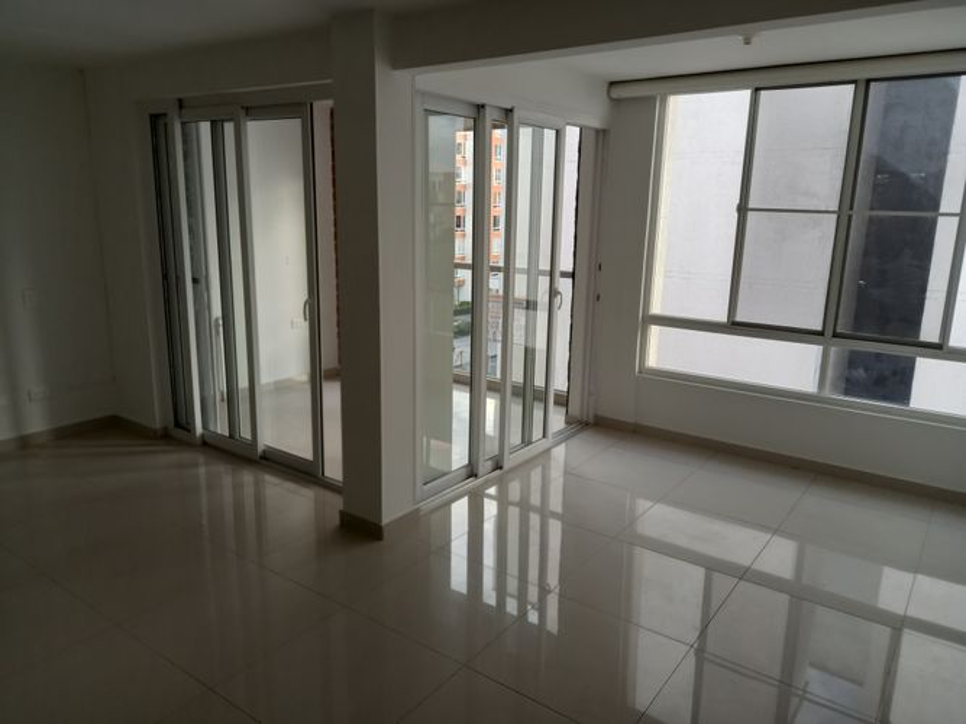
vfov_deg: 54.9
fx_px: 698
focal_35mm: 25
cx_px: 483
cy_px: 362
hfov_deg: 69.4
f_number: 2
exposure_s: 1/60
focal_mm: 4.6
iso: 80
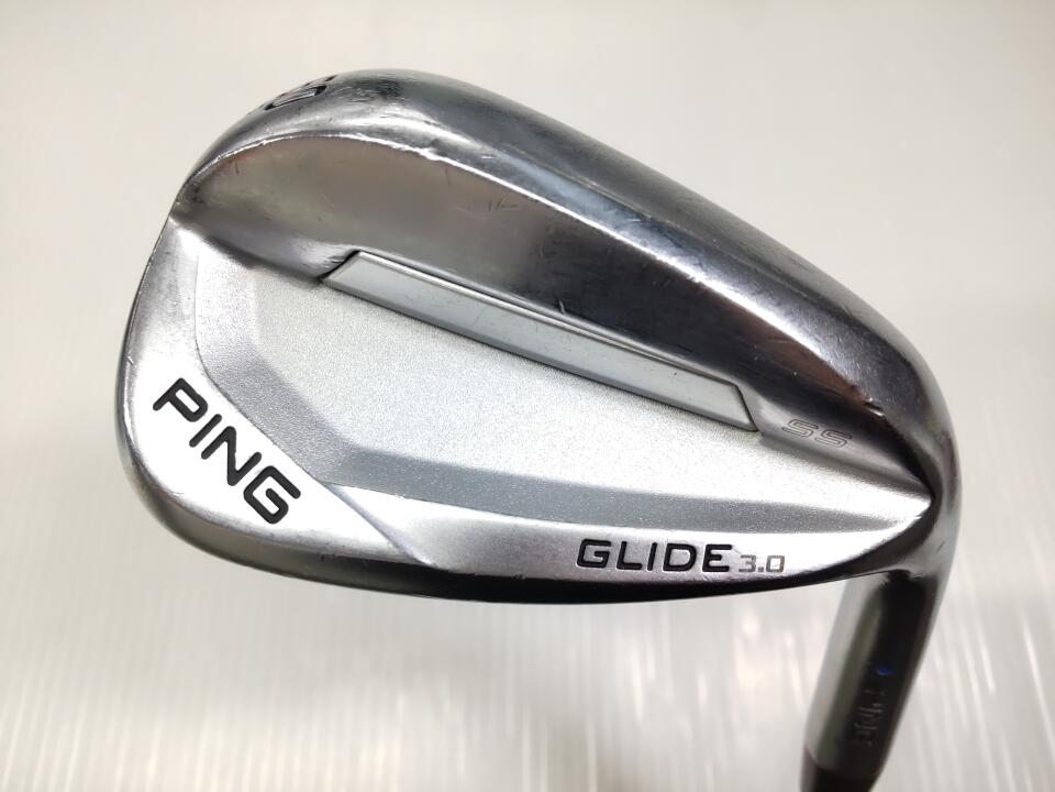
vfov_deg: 56.8
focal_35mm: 24
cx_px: 528
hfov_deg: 71.6
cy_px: 396
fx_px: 731
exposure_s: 1/50
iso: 84
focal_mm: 3.43
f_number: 2
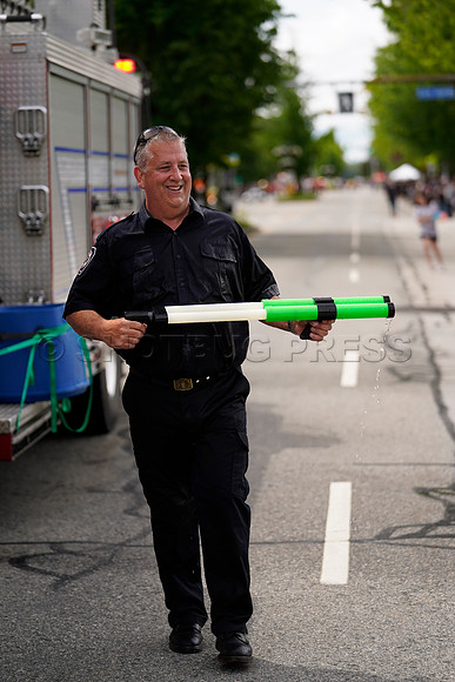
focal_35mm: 106
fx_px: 2008
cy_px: 341
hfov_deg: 12.9
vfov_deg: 19.3
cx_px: 228
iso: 125
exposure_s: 1/400
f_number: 2.8
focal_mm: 106
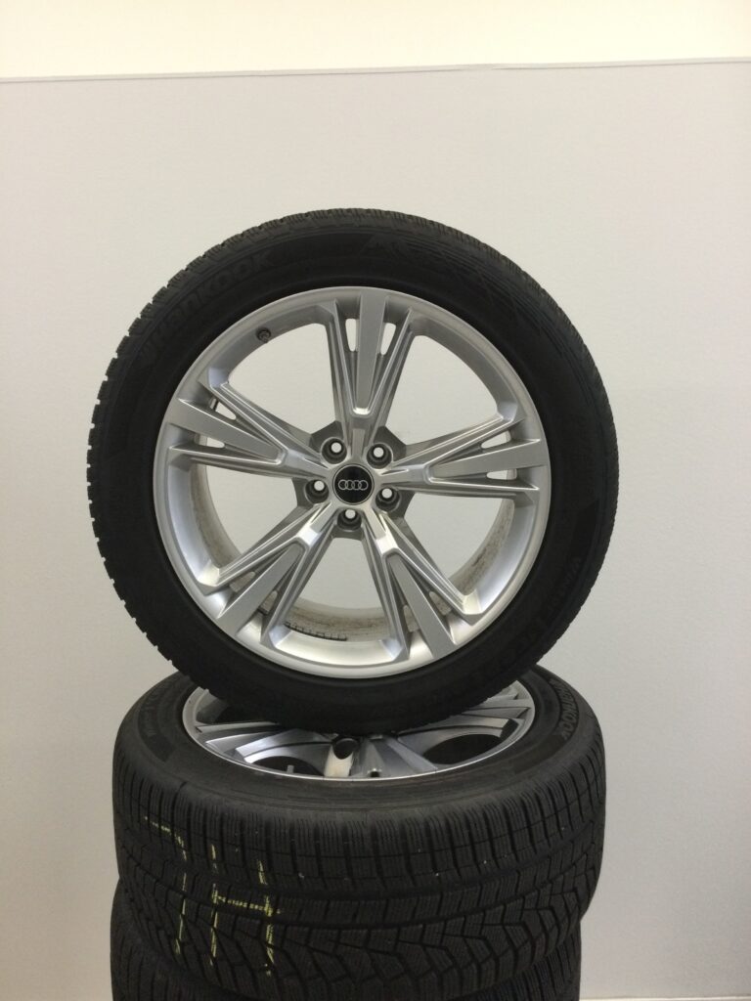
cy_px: 500
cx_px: 376
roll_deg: +2.3
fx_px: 897
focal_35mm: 31
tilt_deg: -10.2
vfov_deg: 58.4
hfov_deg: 45.4
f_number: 2.4
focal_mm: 3.3
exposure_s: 1/33
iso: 100
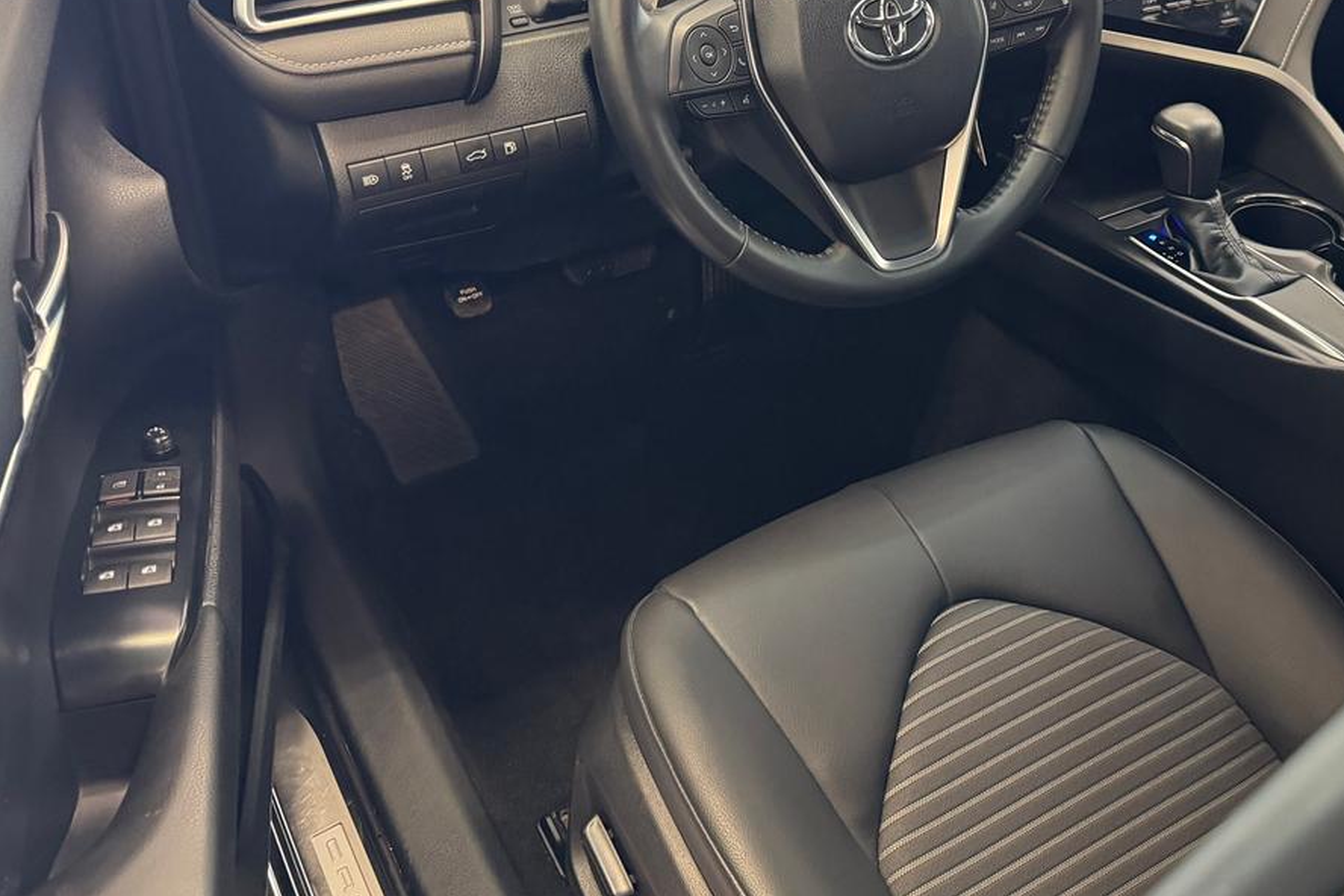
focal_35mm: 36
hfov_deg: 52.3
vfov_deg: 36.6
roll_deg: -2.6
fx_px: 1344
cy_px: 318
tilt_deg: -35.9
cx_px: 870
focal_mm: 6.76
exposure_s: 1/40
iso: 800
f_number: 1.78
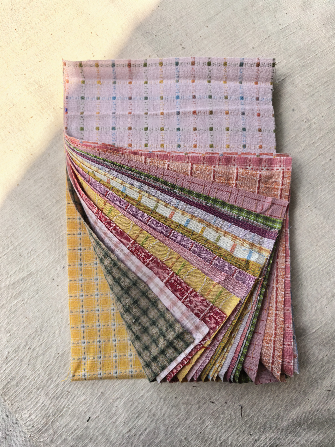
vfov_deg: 71.6
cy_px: 224
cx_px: 168
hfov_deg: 56.8
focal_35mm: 24
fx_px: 310
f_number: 2
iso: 50
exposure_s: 1/2110
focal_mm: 8.5
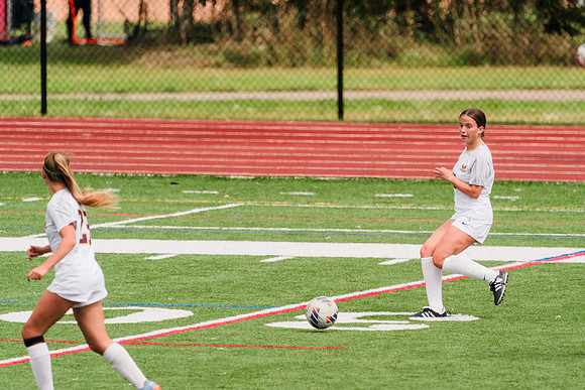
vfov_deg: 2.1
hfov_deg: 3.1
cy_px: 173
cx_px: 326
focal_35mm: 669
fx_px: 10871
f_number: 6.3
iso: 400
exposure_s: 1/1600
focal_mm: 600
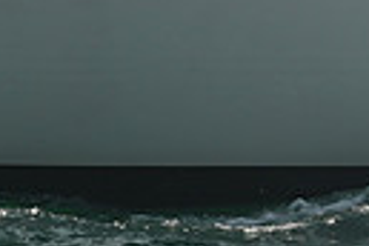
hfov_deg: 6.5
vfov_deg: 4.4
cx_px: 6
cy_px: -107
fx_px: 3218
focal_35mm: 314
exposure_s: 1/1250
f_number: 8
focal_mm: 70
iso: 320
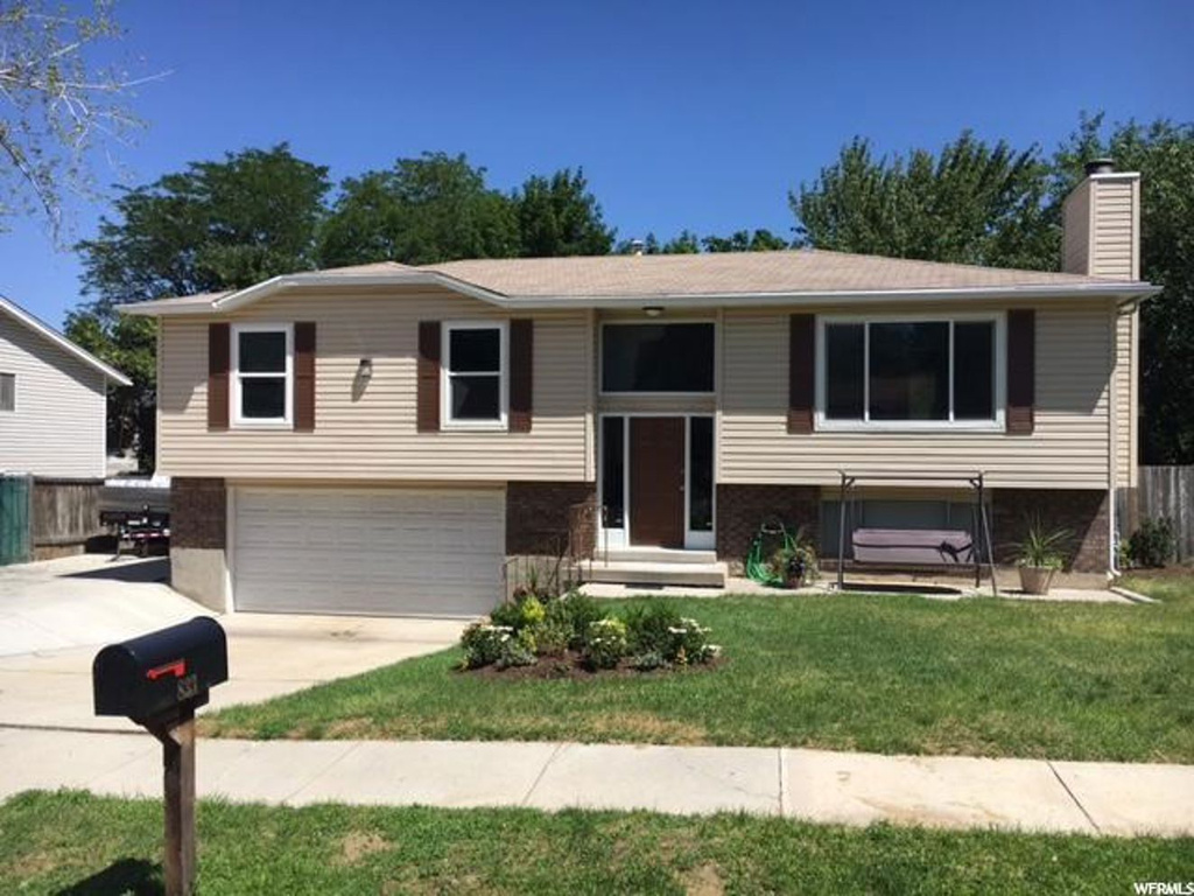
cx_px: 597
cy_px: 448
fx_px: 1000
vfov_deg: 48.2
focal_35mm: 29
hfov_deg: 61.7
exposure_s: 1/1923
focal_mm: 4.15
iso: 25
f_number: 2.2
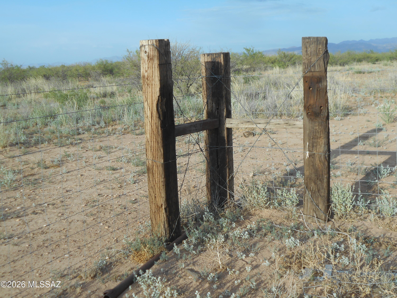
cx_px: 198
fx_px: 493
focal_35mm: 43
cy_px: 149
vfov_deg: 33.6
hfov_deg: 43.9
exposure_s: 1/500
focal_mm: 7.7
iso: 80
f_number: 4.2
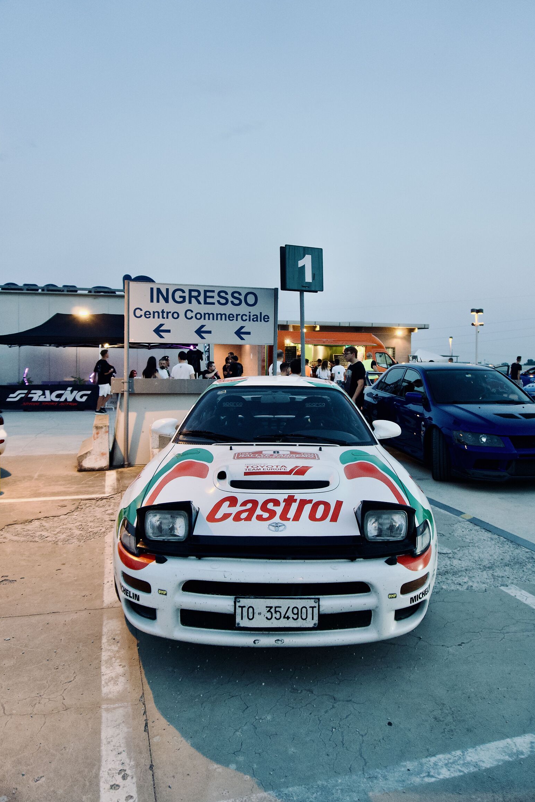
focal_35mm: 25
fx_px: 557
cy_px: 387
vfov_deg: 71.5
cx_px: 277
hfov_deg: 51.3
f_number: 4
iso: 1600
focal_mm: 16
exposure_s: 1/160
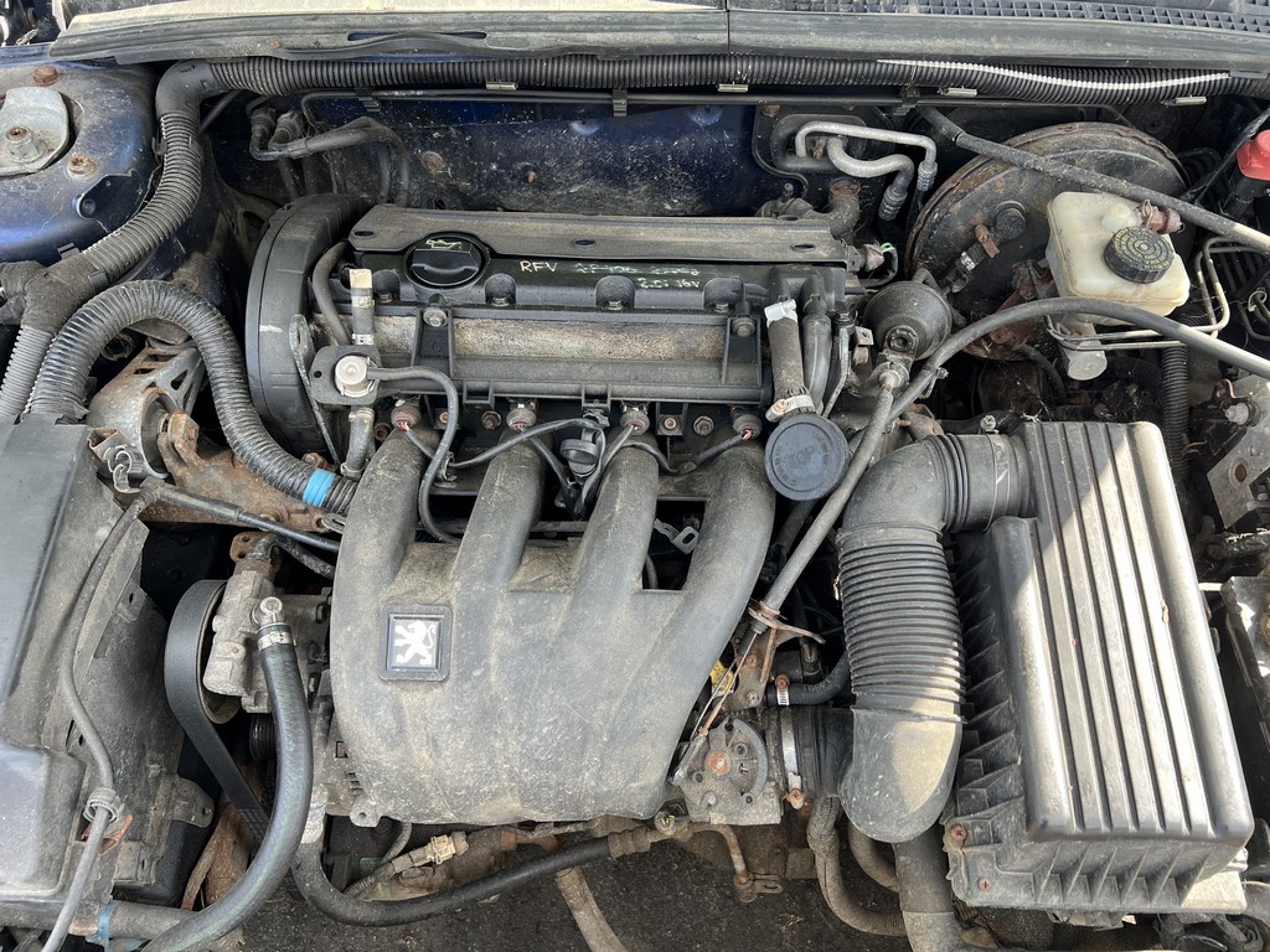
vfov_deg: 53.1
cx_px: 635
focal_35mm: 26
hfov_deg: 67.3
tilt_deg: -56.3
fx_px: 954
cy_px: 476
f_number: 1.5
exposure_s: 1/209
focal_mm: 5.7
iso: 50
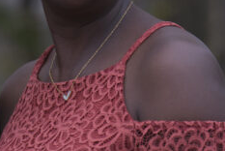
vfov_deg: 2.4
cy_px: 42
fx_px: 3542
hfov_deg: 3.6
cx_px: -113
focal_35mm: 566
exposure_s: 1/200
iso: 500
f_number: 2.8
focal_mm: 129
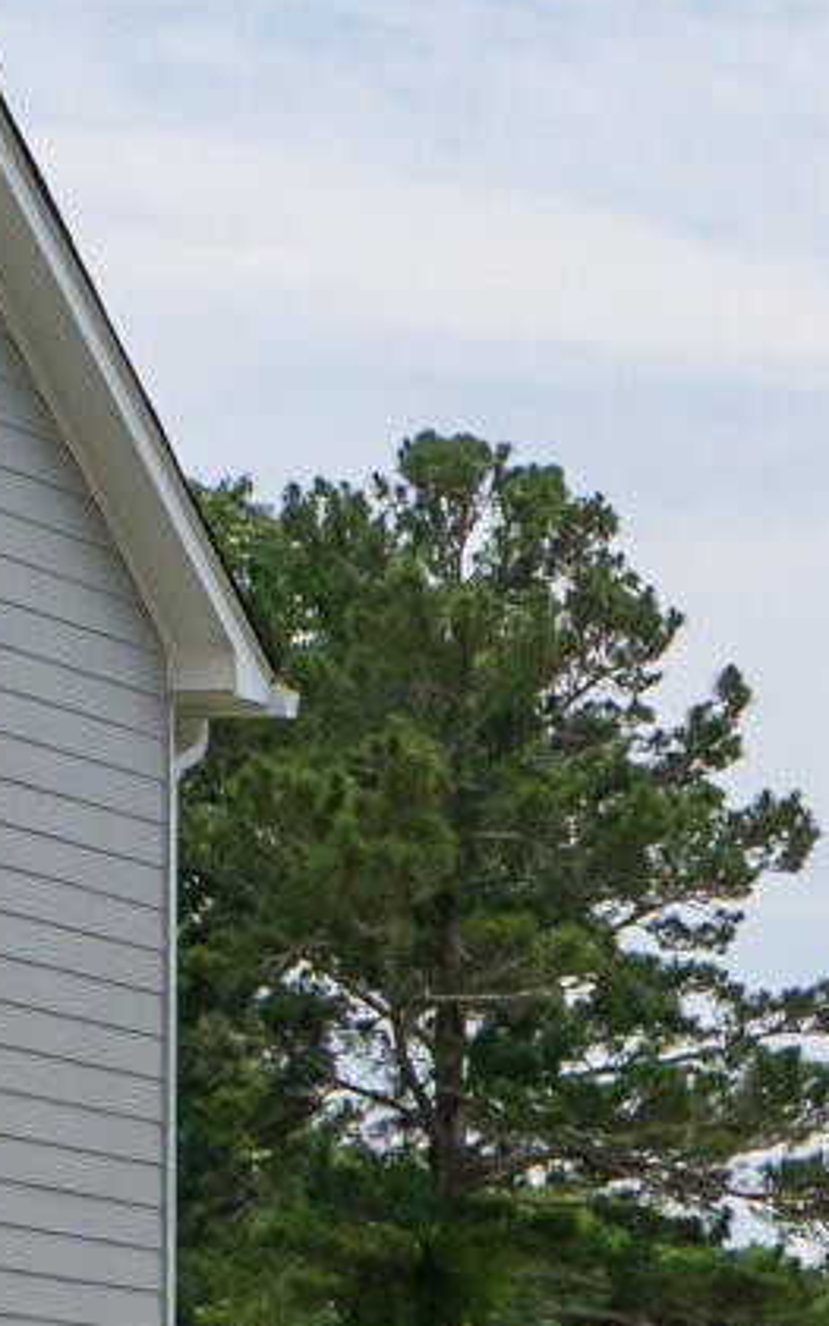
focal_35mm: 225
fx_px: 8136
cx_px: 3928
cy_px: 1373
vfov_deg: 9.3
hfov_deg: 4.9
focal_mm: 31
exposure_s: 1/1250
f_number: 7.1
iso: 320
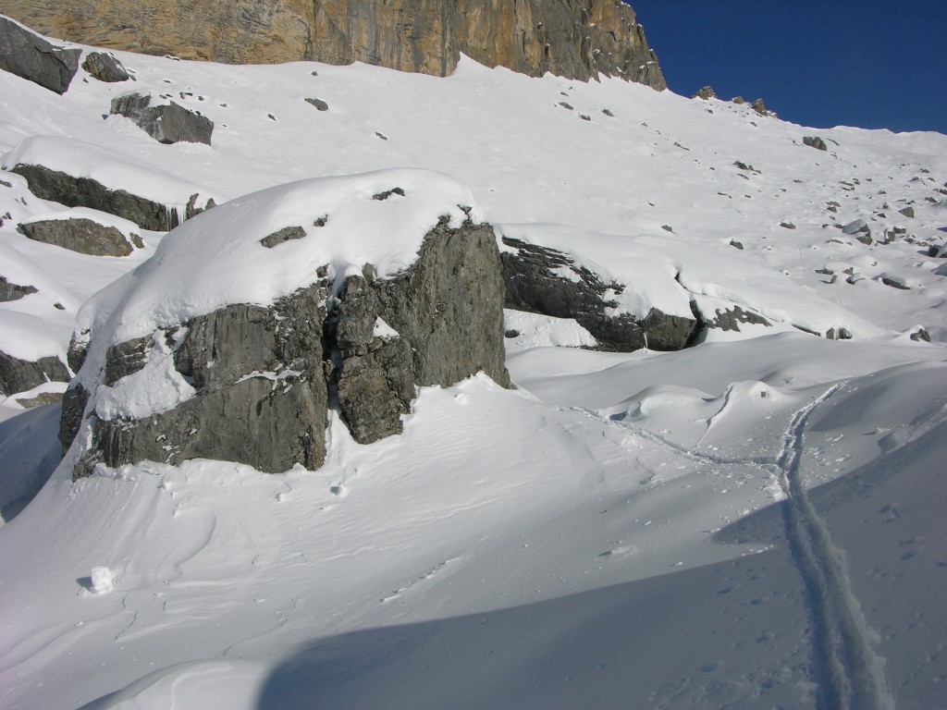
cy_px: 355
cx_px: 474
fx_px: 958
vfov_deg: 40.7
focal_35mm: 35
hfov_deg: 52.6
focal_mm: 8.9
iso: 50
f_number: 8
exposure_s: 1/450
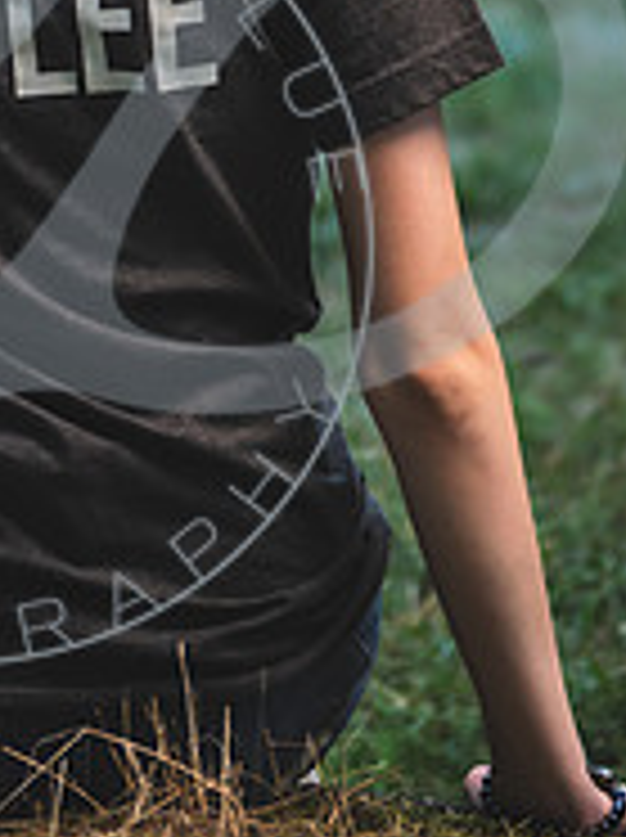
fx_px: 3939
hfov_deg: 9.1
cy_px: -94
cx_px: 158
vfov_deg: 11.9
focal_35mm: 163
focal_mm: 70
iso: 500
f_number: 2.8
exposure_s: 1/500
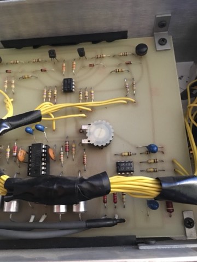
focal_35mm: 29
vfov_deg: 61.7
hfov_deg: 48.2
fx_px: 220
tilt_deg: -73.9
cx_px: 98
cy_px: 131
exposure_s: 1/15
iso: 400
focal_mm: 4.15
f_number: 2.2
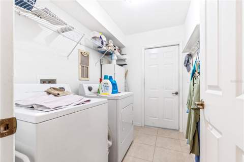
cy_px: 81
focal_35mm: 15
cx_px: 122
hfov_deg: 100.4
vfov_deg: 77.2
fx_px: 102
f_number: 8
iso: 100
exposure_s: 1.6
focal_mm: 10
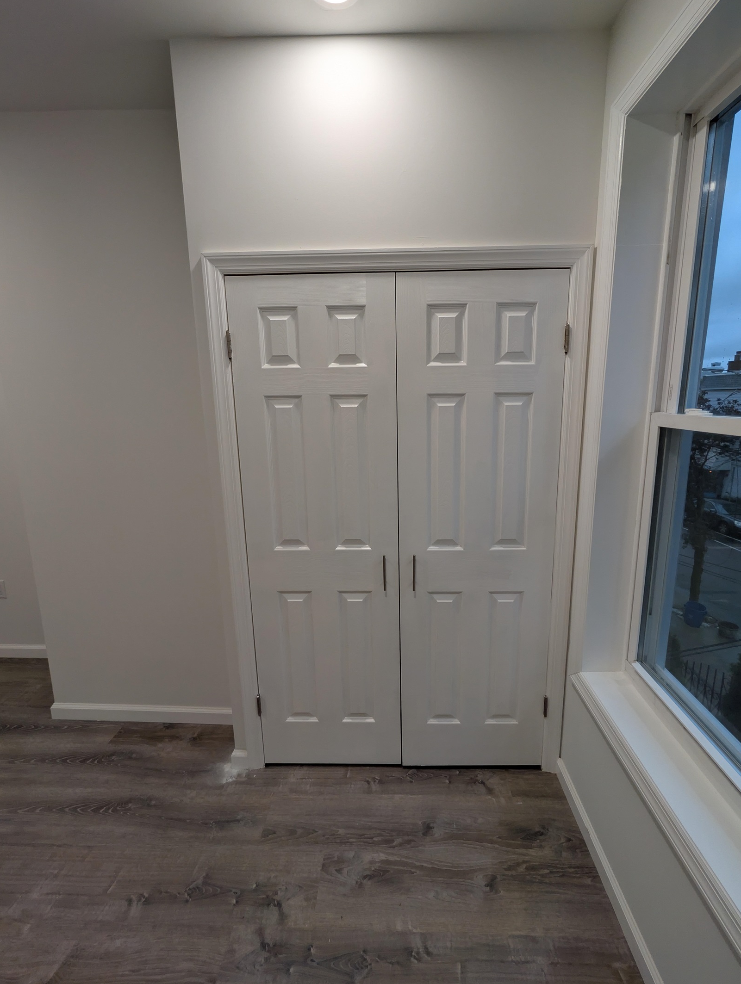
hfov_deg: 90.0
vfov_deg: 106.1
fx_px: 370
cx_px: 388
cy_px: 476
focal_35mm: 13
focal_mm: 2.02
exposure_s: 1/125
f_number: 1.7
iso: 51
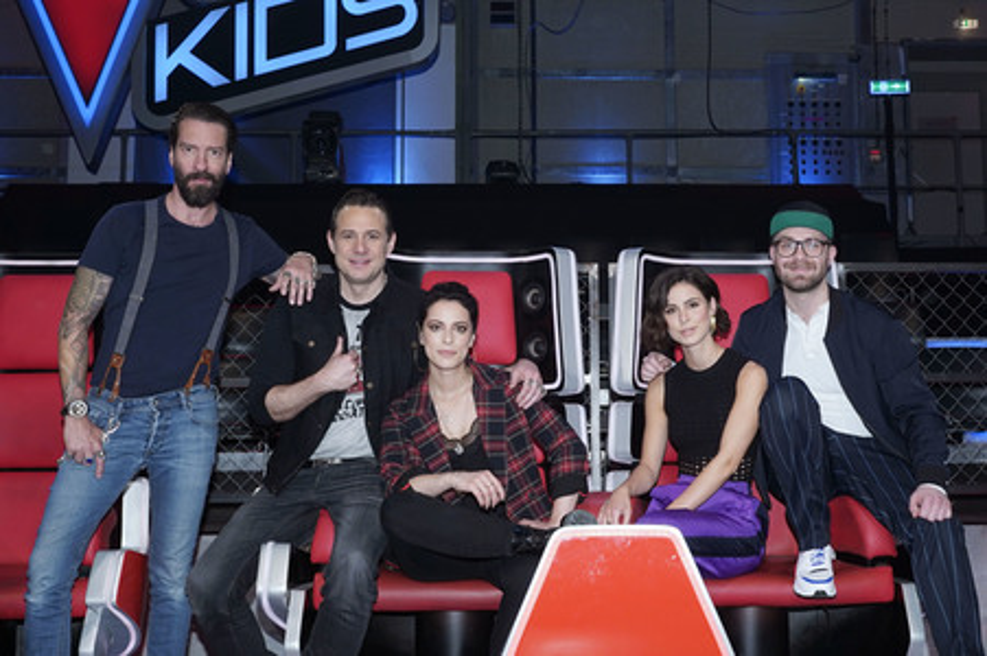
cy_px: 328
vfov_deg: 42.3
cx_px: 494
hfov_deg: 60.3
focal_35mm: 31
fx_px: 849
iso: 640
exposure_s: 1/60
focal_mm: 31
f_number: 8
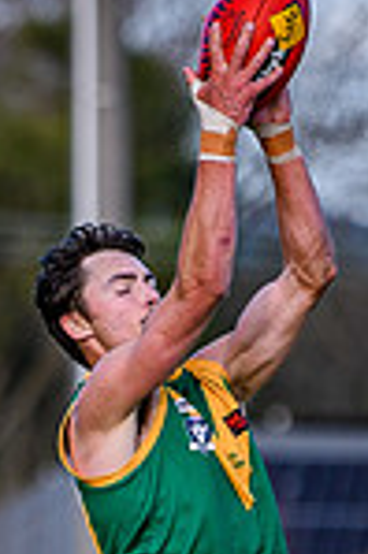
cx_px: 110
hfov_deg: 0.8
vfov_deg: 1.3
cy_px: 633
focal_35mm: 1643
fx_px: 25249
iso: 200
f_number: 2.8
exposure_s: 1/1600
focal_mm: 180
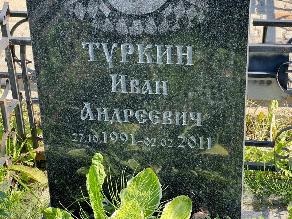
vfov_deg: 19.1
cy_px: 110
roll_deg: +2.1
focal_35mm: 77
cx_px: 146
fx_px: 650
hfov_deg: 25.3
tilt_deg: -26.6
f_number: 2.8
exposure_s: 1/99
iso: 32
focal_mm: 9
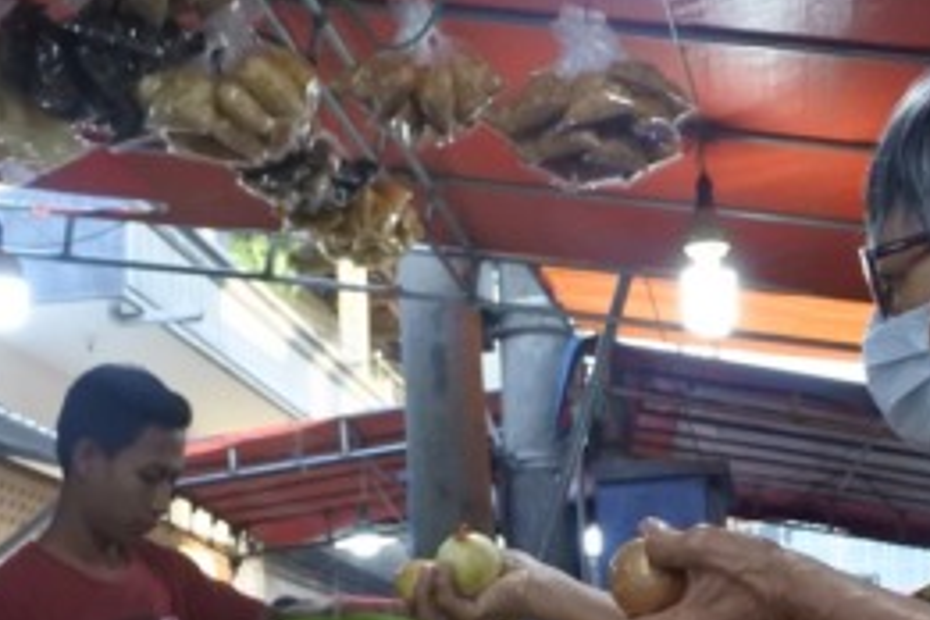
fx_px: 1886
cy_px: 666
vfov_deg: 18.1
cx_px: 449
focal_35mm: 73
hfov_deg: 27.7
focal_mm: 10.4
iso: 1600
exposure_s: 1/500
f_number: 3.5
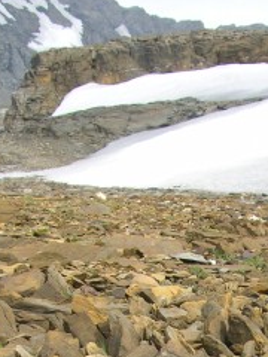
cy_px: 506
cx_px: 293
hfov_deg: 13.0
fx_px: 1156
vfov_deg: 16.3
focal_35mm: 112
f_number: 4.5
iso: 50
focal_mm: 8.9
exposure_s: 1/145
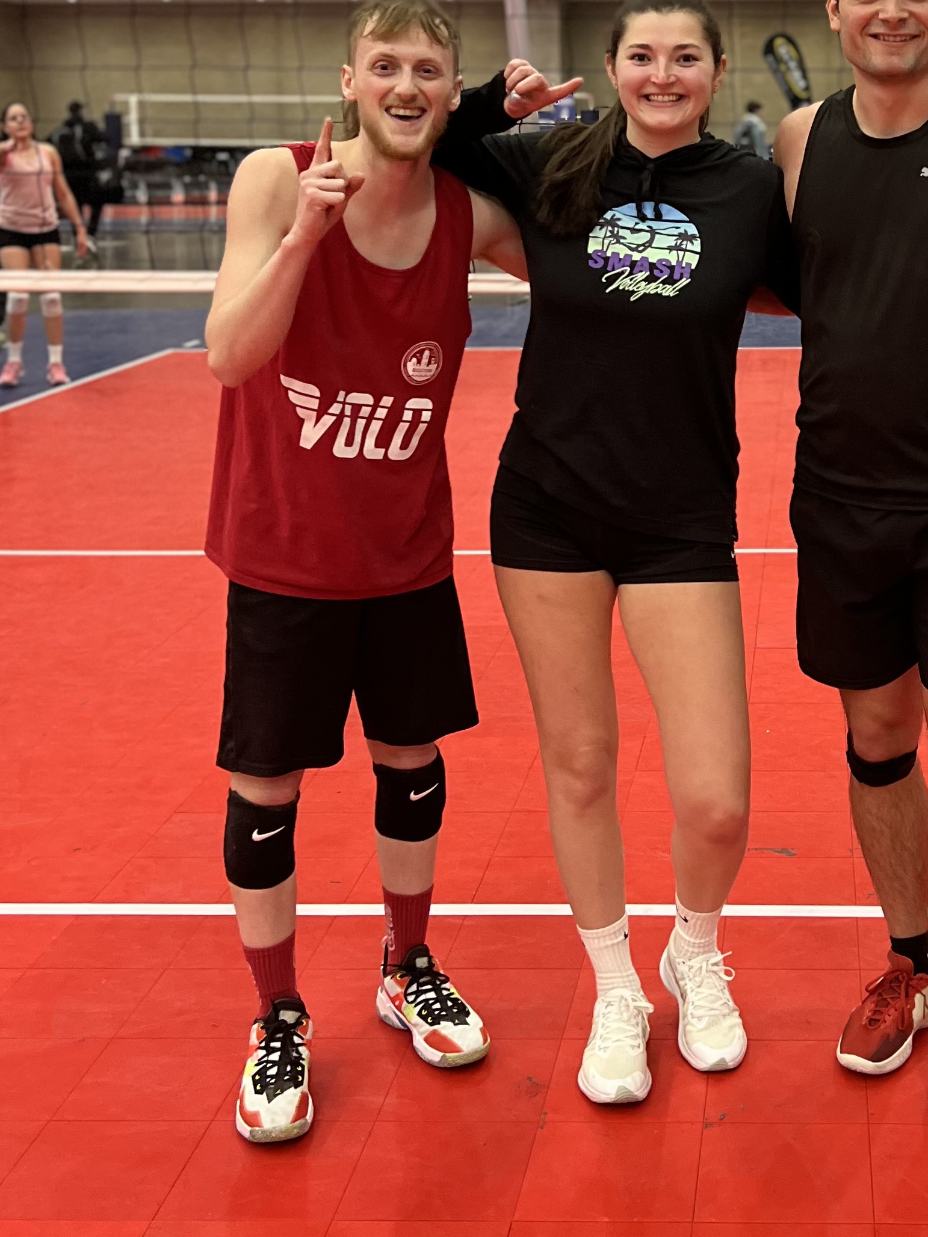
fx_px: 1823
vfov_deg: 36.6
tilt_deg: -3.4
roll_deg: +0.9
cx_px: 752
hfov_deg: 27.9
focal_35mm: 51
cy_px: 316
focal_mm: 5.7
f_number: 1.5
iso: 320
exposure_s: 1/60
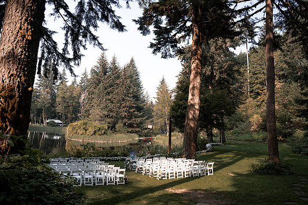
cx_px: 145
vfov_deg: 49.6
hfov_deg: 69.3
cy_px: 107
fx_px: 222
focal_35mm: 26
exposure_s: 1/1600
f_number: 2.8
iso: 250
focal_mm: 24
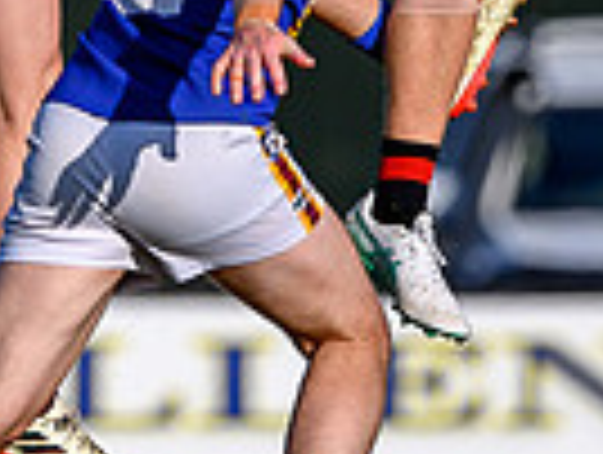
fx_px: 56628
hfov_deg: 0.6
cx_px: 226
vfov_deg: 0.5
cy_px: -465
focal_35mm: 3245
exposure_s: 1/2500
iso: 160
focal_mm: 500
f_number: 4
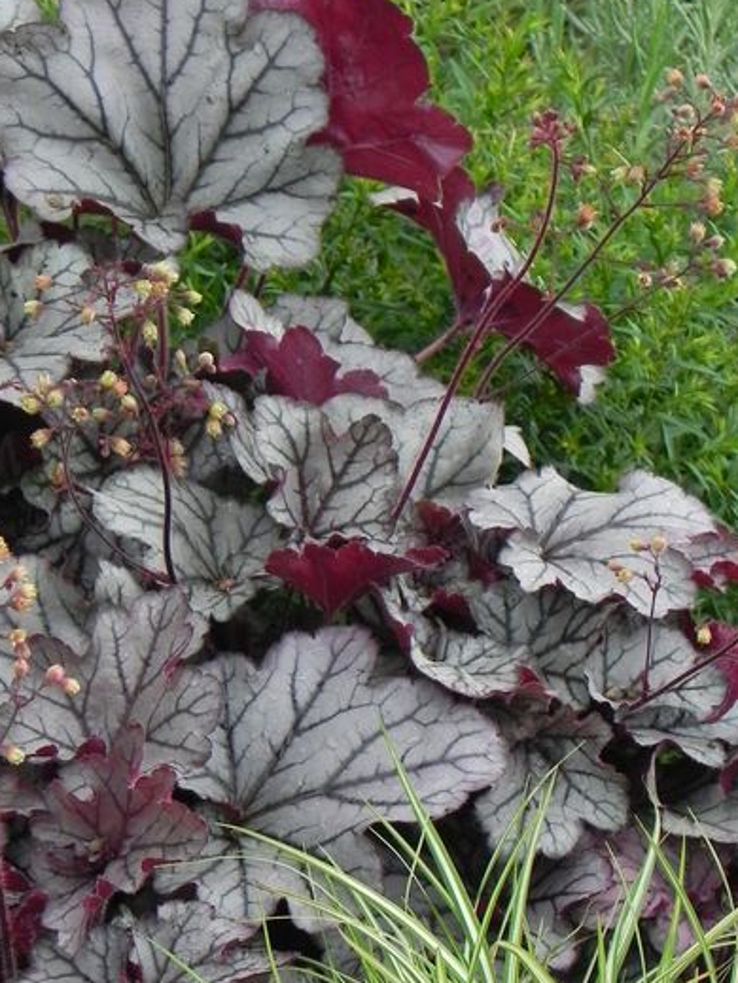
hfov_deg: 4.6
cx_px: 225
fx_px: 9267
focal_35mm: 326
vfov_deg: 6.1
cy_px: 609
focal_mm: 37.7
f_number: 5
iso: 160
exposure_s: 1/160
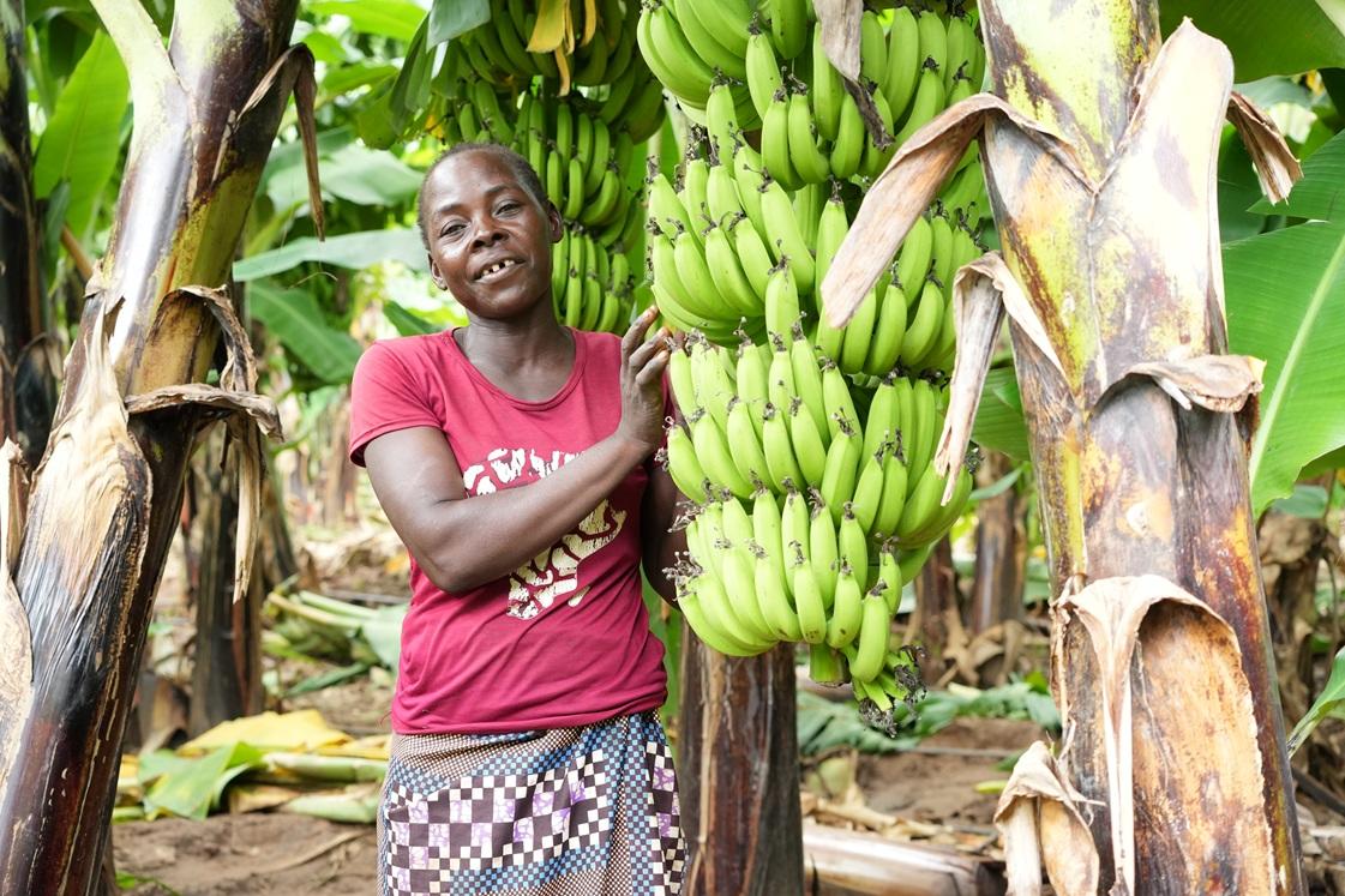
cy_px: 448
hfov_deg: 27.7
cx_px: 672
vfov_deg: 18.7
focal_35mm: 73
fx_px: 2727
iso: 3200
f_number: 6.3
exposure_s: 1/80
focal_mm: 73
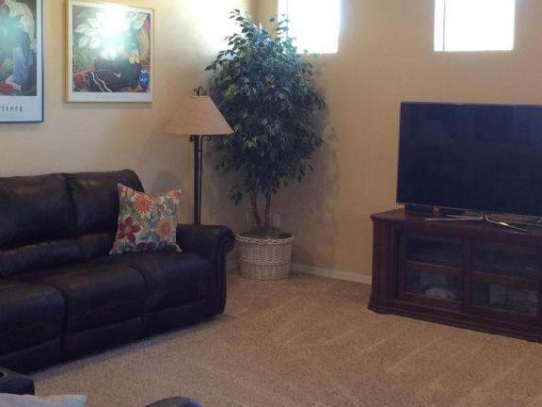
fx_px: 892
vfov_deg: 25.5
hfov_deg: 33.8
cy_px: 133
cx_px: 251
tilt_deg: -3.8
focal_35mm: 57
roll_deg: +0.1
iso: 80
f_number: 2.4
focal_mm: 3.3
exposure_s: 1/24
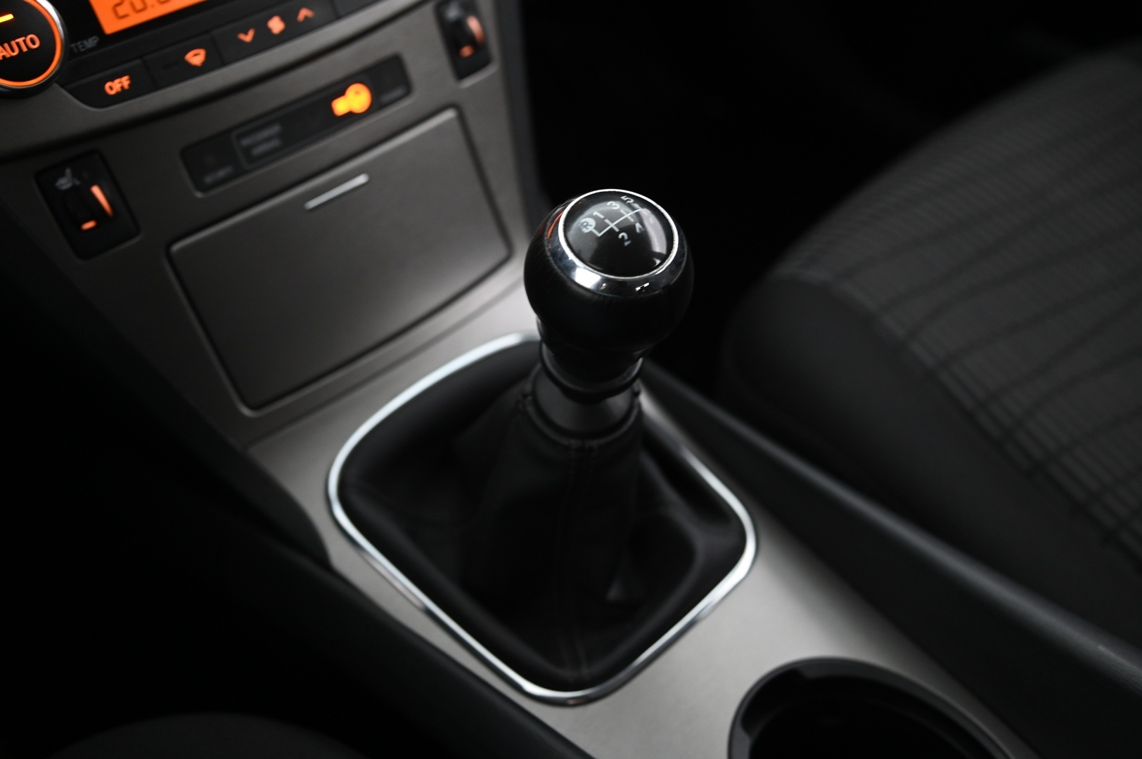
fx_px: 1204
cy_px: 380
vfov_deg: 35.0
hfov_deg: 50.7
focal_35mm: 38
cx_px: 571
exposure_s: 1/13
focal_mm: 38
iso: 2000
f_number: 4
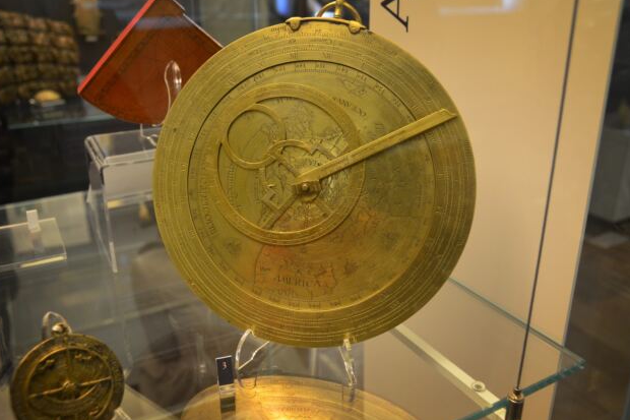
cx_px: 311
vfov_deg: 38.9
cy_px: 208
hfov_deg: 55.8
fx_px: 595
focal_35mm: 34
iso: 800
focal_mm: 22
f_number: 5.6
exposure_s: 1/20
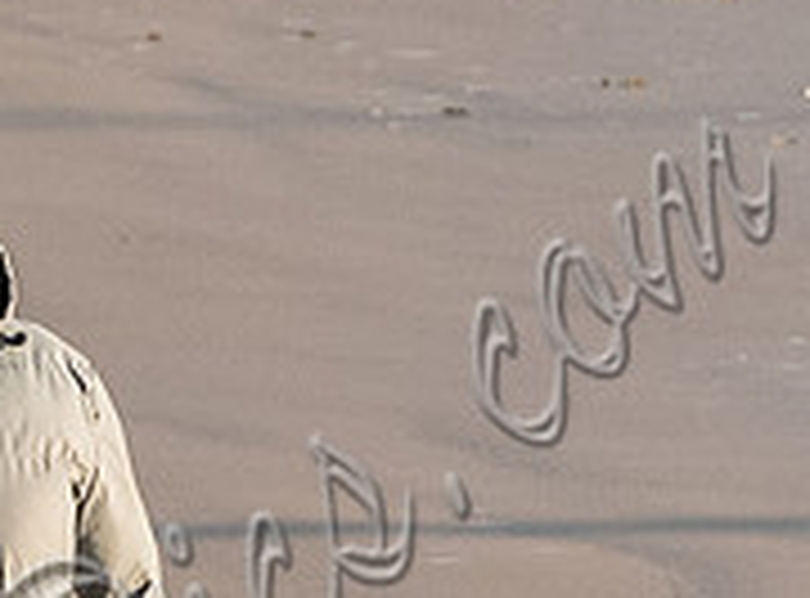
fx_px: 51113
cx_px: 157
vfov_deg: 0.7
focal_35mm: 2196
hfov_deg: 0.9
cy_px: 732
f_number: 5.6
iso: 640
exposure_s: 1/500
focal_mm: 200
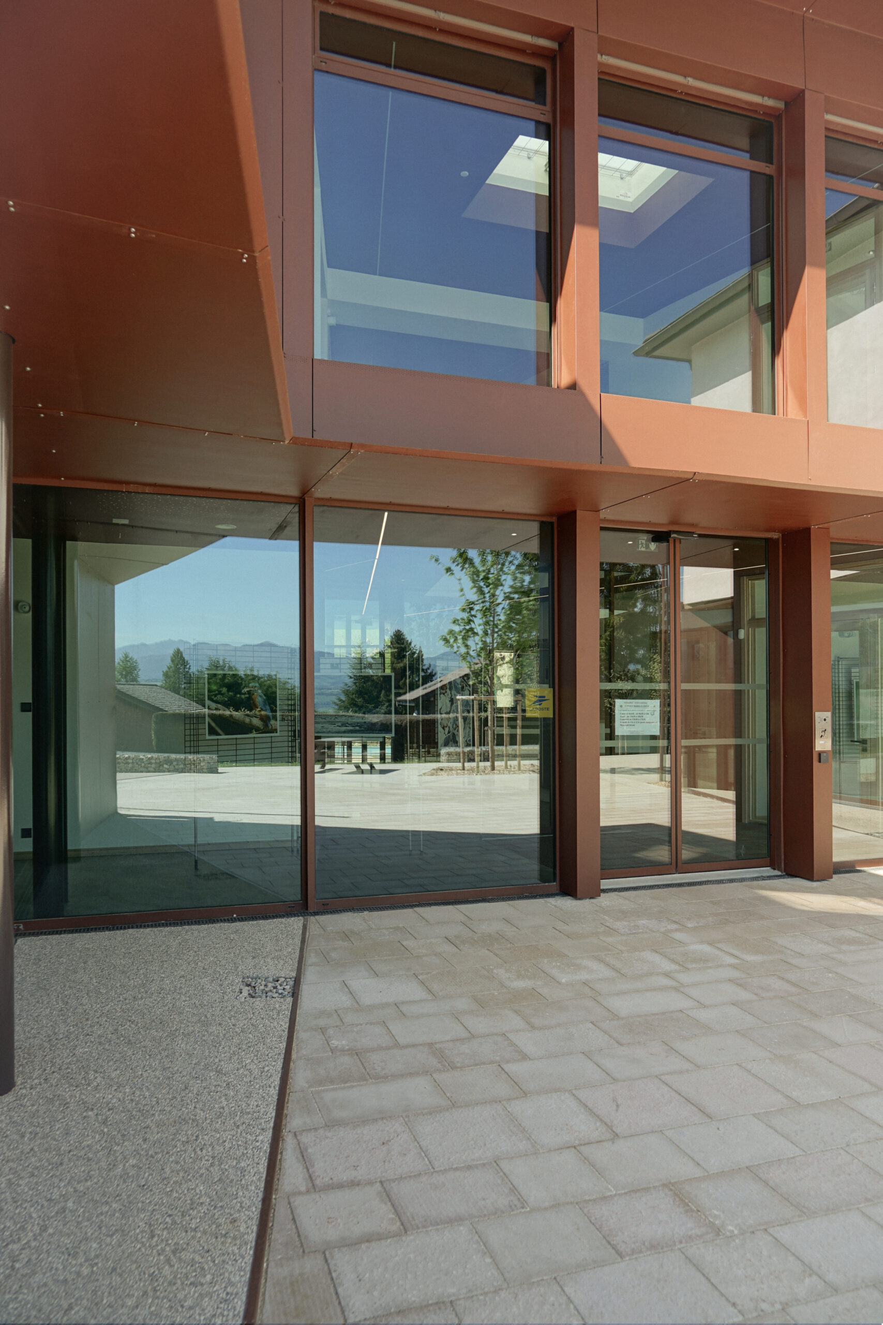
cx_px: 442
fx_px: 883
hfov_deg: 53.1
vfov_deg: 73.7
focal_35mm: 24
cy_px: 662
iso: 100
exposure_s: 1/100
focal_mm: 24
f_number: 7.1
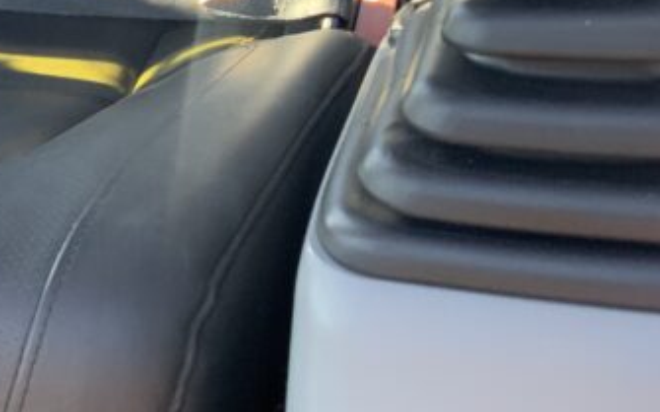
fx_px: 1690
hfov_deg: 20.3
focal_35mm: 94
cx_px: -187
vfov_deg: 13.8
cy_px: 81
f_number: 1.8
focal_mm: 3
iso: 50
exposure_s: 1/122
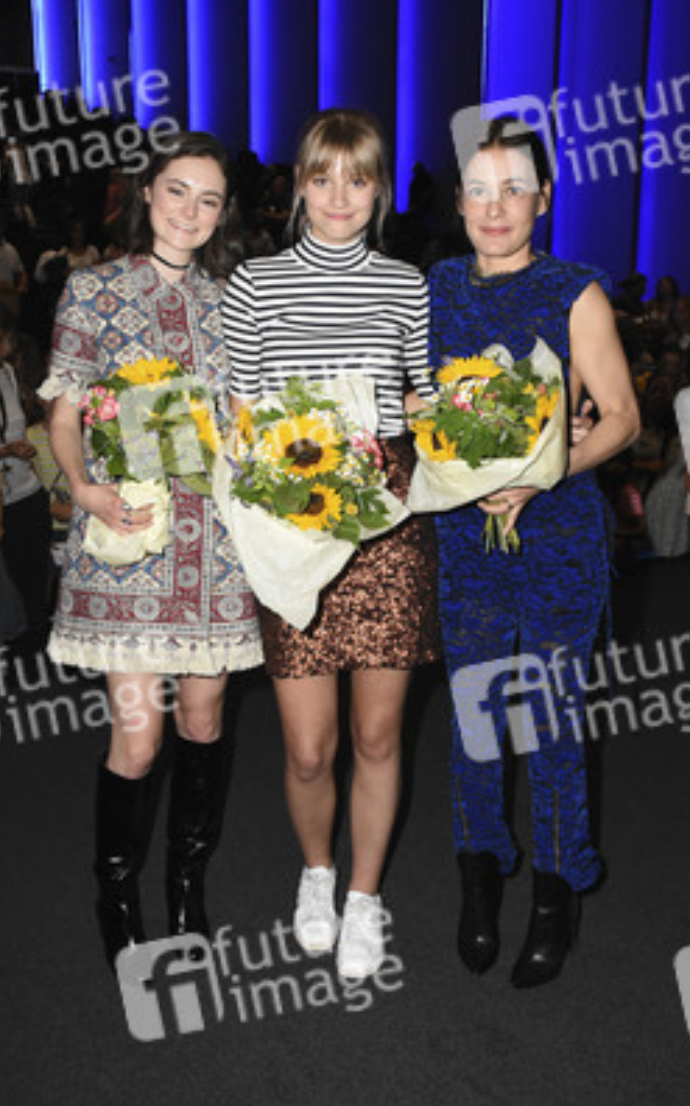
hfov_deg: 35.7
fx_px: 1070
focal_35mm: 36
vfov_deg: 54.7
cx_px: 341
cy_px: 556
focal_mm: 23
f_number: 5.6
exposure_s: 1/160
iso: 3200
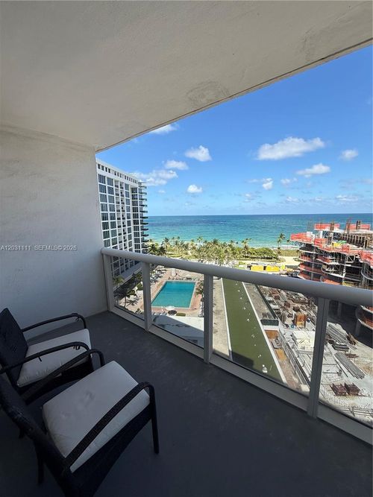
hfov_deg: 85.7
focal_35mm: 14
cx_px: 186
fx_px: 201
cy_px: 248
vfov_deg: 102.1
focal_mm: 2.22
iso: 50
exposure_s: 1/1613
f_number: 2.2
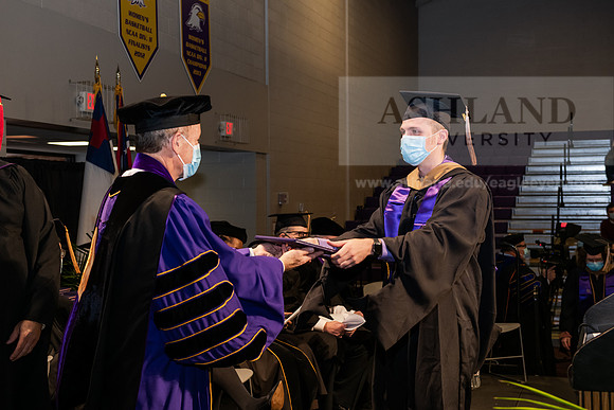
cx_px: 307
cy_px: 205
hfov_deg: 36.2
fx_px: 938
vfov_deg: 24.6
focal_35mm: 55
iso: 1600
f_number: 6.3
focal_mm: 55
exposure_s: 1/200
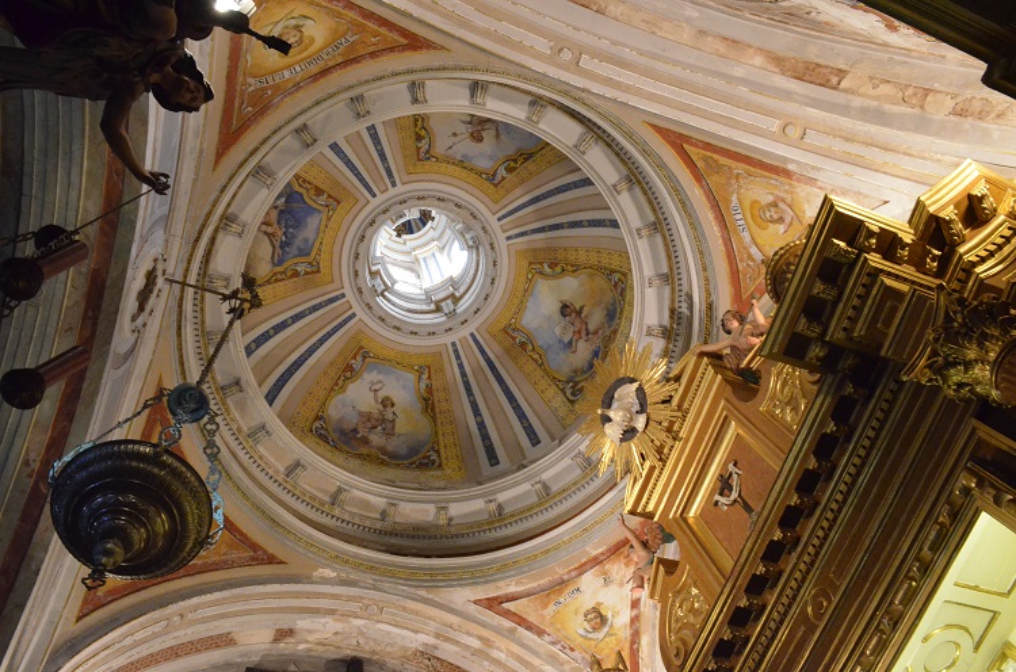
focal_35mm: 27
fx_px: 760
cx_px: 508
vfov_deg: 47.7
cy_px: 336
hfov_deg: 67.5
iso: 5000
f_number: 11
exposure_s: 1/30
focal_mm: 18
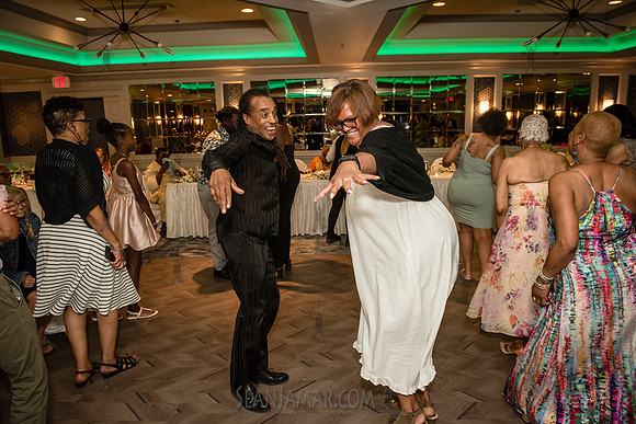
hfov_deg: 73.7
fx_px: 424
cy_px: 212
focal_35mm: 24
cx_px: 318
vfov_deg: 53.2
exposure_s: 1/160
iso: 1600
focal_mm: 24
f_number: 3.5
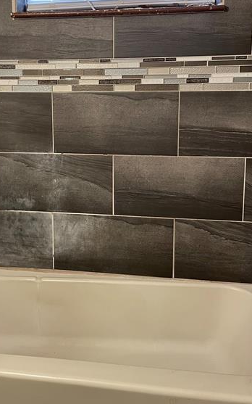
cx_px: 83
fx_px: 418
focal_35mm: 38
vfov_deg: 51.0
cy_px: 149
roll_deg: +1.0
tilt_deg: -9.5
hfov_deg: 33.3
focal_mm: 4.2
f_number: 1.6
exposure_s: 1/60
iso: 250
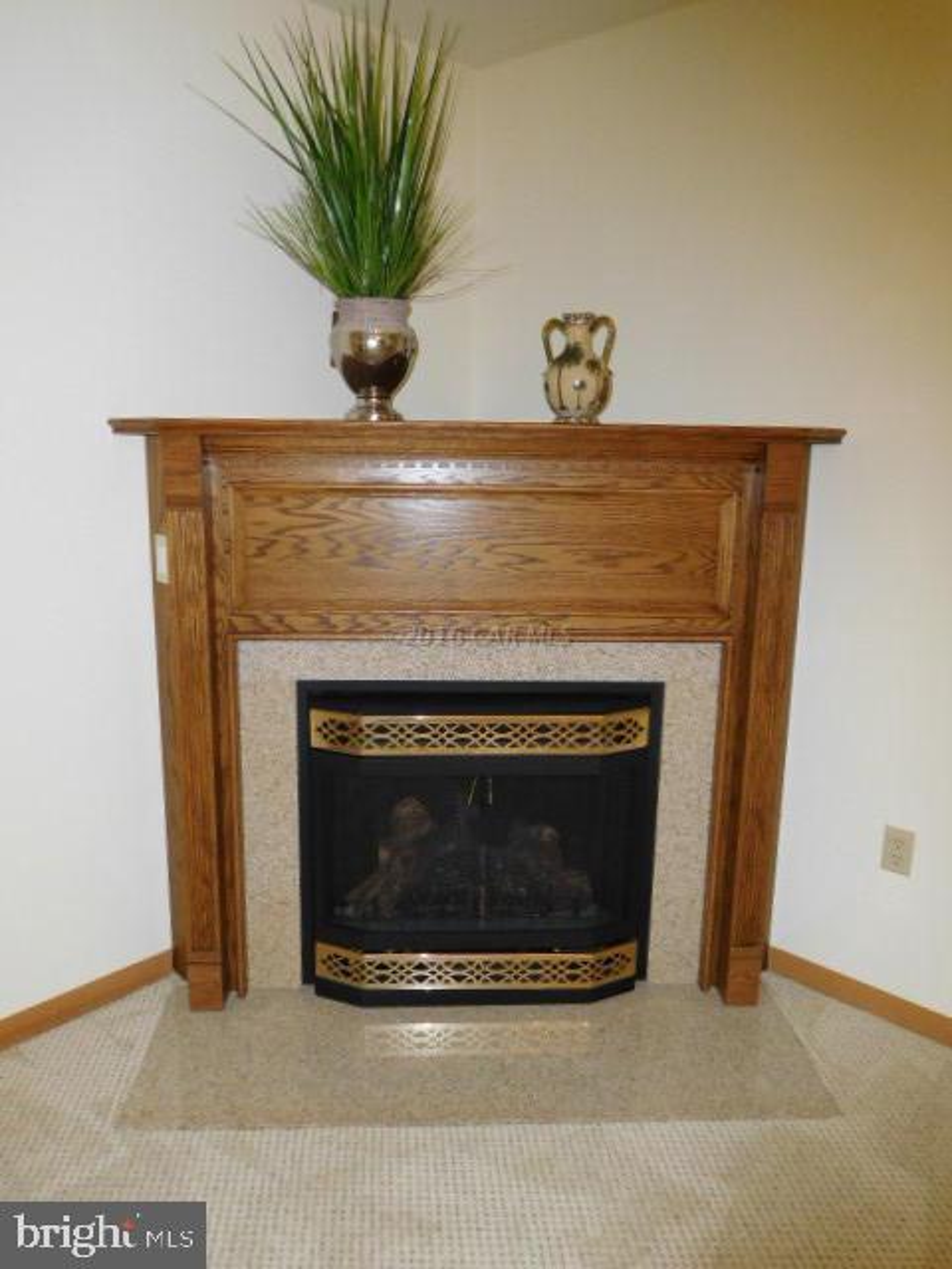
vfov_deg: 69.4
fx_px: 917
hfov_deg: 54.9
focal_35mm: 25
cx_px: 476
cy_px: 634
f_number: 3.4
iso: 360
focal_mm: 4.5
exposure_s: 1/30
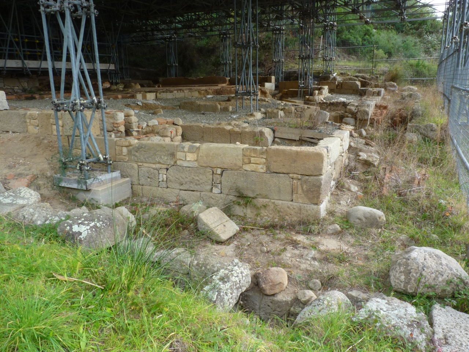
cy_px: 176
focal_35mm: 27
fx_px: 366
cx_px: 234
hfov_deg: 65.3
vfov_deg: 51.4
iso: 80
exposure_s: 1/25
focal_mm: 4.8
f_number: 8
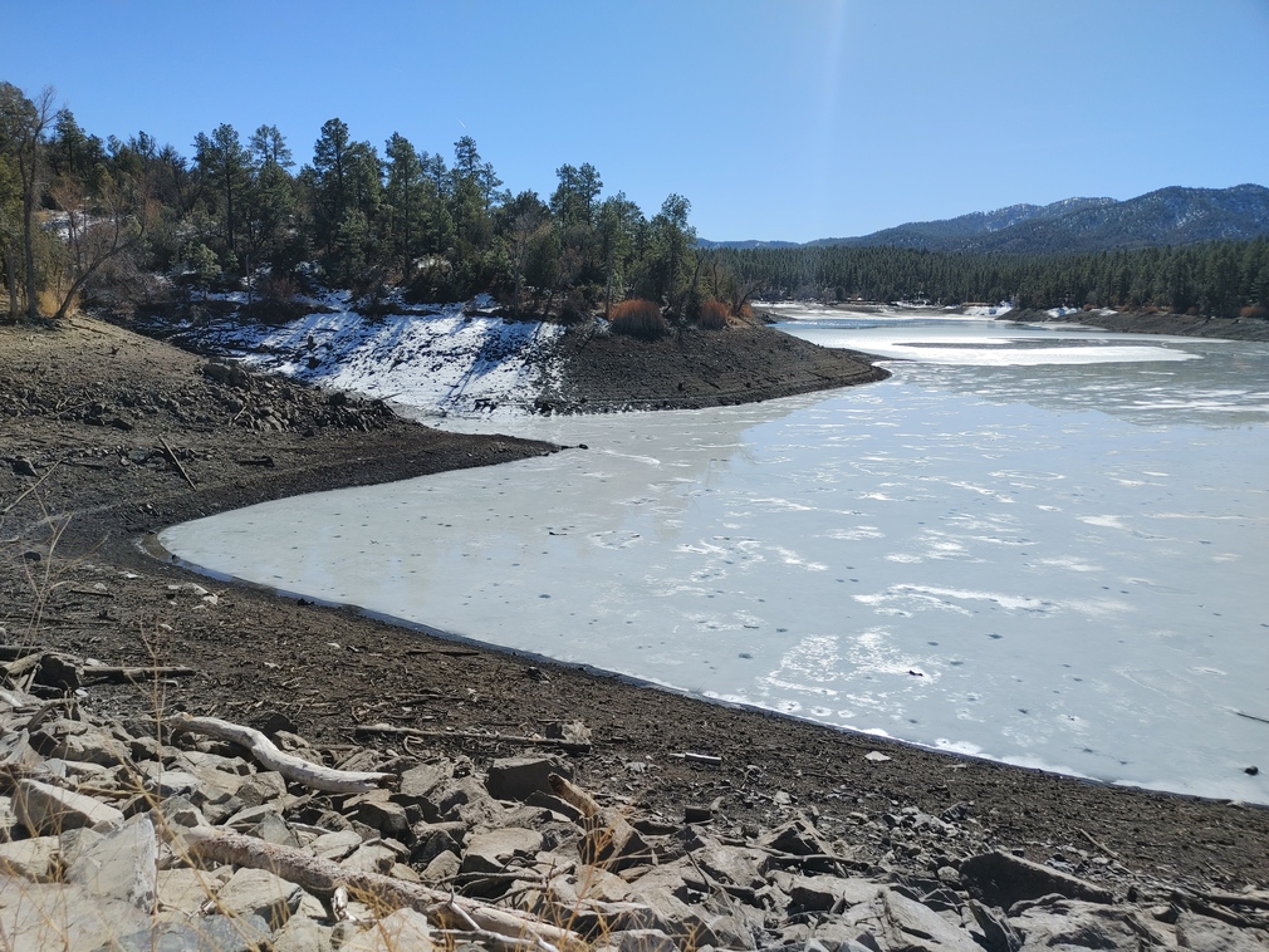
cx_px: 634
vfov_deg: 53.1
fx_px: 953
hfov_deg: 67.3
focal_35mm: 26
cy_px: 476
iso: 50
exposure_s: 1/4545
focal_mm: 5.58
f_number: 1.8
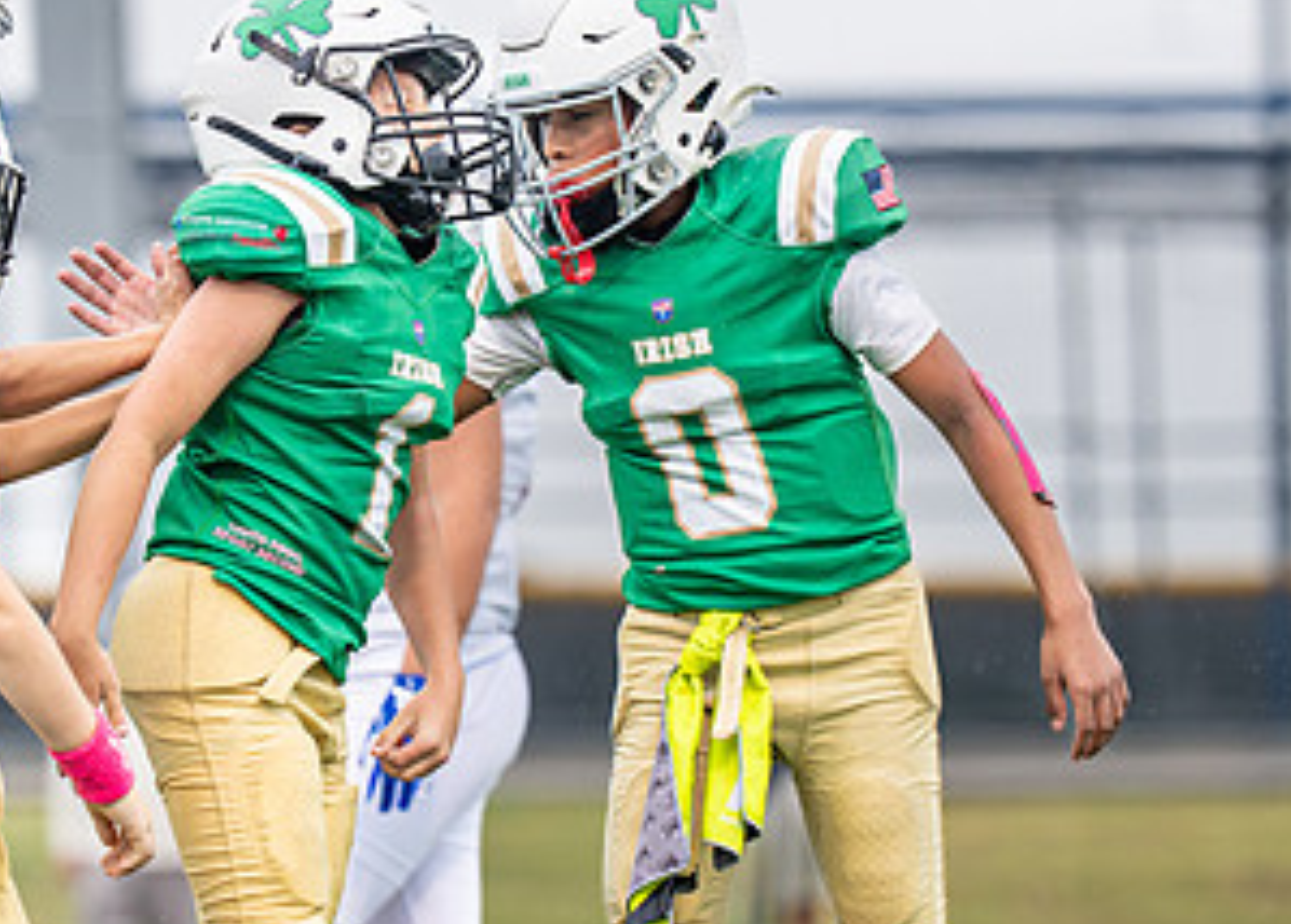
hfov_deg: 4.9
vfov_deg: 3.5
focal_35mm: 408
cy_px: 507
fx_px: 14970
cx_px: 392
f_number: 2.8
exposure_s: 1/1000
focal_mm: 164
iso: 400
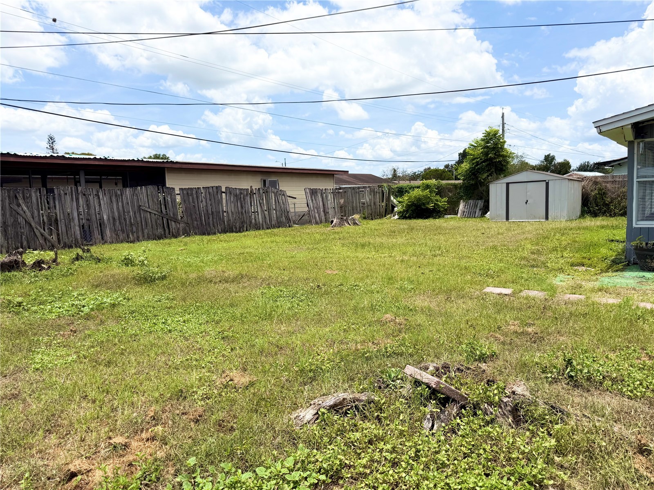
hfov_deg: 71.6
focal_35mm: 24
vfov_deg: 56.8
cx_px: 327
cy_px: 245
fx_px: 453
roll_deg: +2.3
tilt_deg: -5.9
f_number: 1.78
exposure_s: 1/8130
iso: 80
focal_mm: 6.76
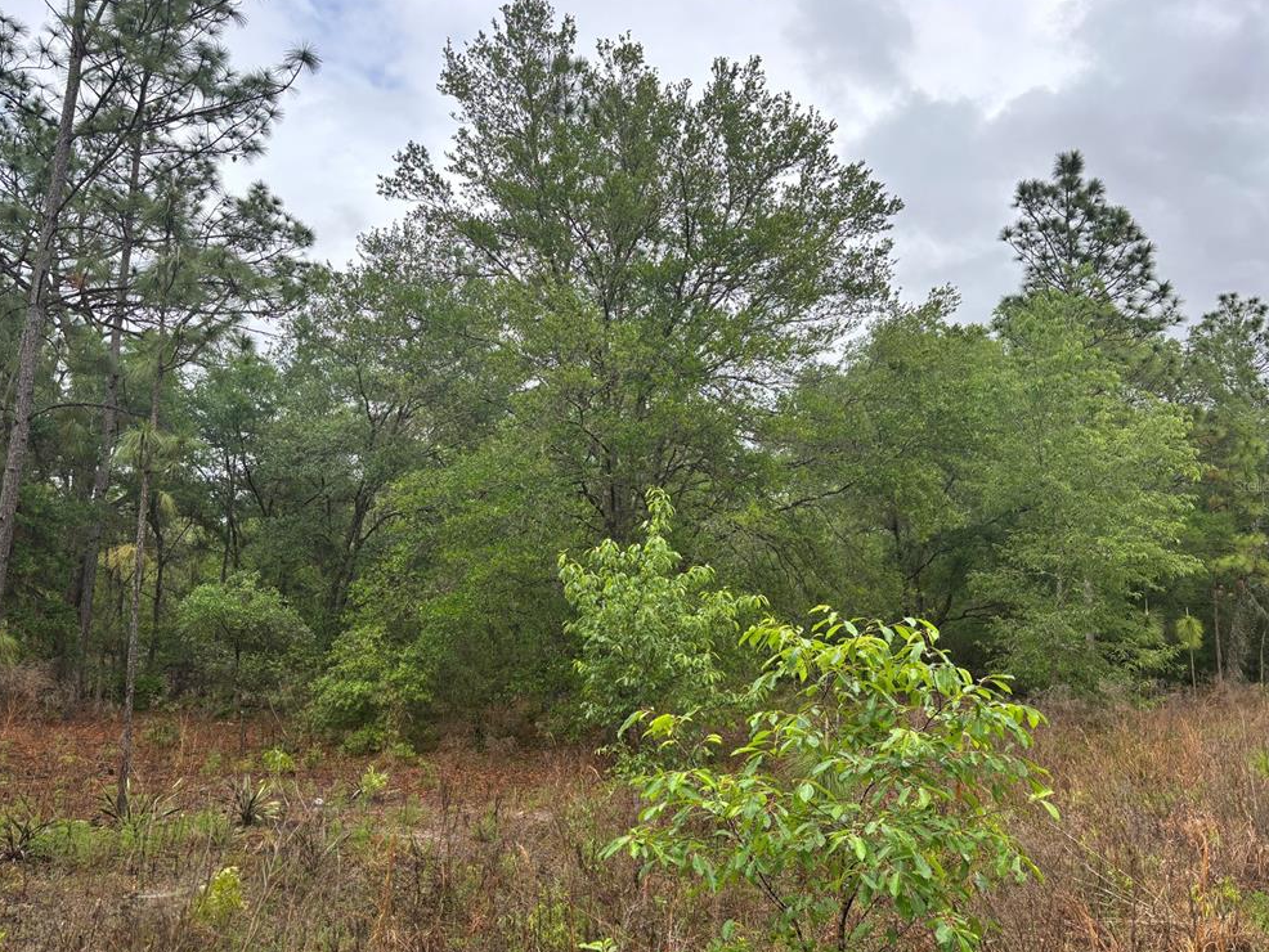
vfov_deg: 51.4
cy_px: 485
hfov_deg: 65.3
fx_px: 990
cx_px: 653
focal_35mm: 27
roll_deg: -0.9
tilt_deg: +9.5
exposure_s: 1/799
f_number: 1.6
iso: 50
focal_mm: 5.96
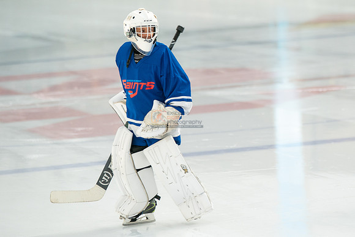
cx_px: 244
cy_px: 105
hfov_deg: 7.2
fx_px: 2833
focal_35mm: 287
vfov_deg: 4.8
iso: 1000
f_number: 3.5
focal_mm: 209
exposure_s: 1/1250
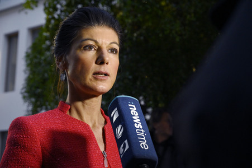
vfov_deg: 19.2
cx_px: 126
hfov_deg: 28.5
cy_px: 84
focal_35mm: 71
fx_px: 497
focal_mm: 71
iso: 5000
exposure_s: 1/400
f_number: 7.1
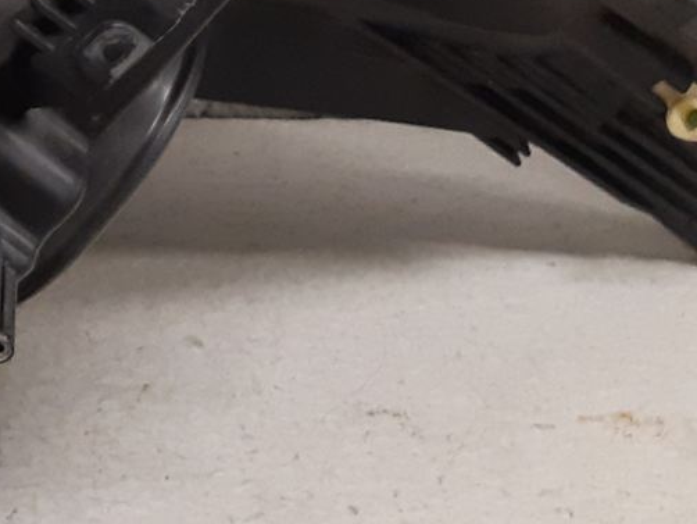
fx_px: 2135
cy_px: -199
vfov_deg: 13.4
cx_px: -414
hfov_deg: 16.5
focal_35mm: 106
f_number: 1.7
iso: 200
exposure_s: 1/50
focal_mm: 3.93
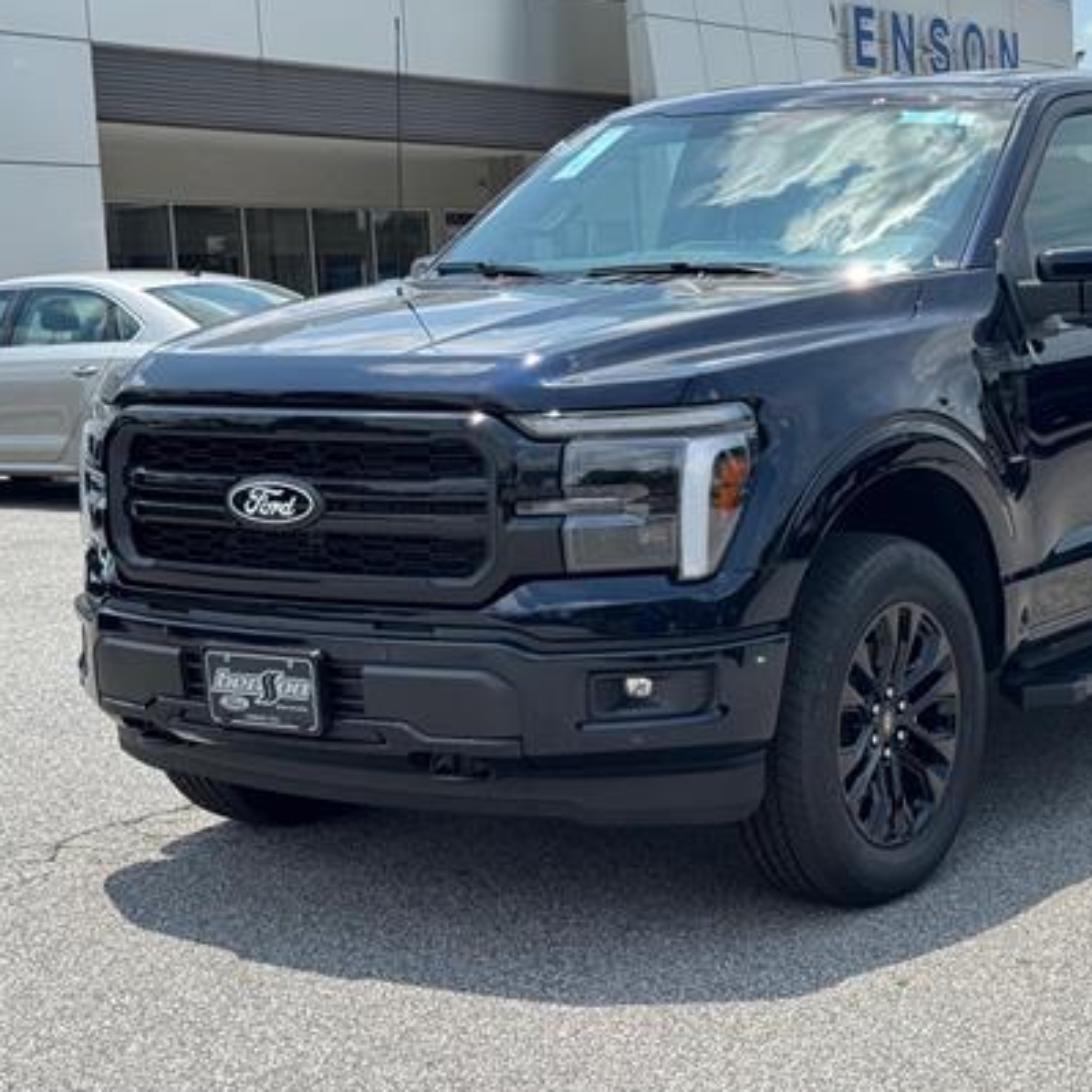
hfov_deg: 25.1
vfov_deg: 25.3
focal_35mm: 68
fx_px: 2427
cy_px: 471
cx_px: 802
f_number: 1.78
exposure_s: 1/3096
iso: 64
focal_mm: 6.76
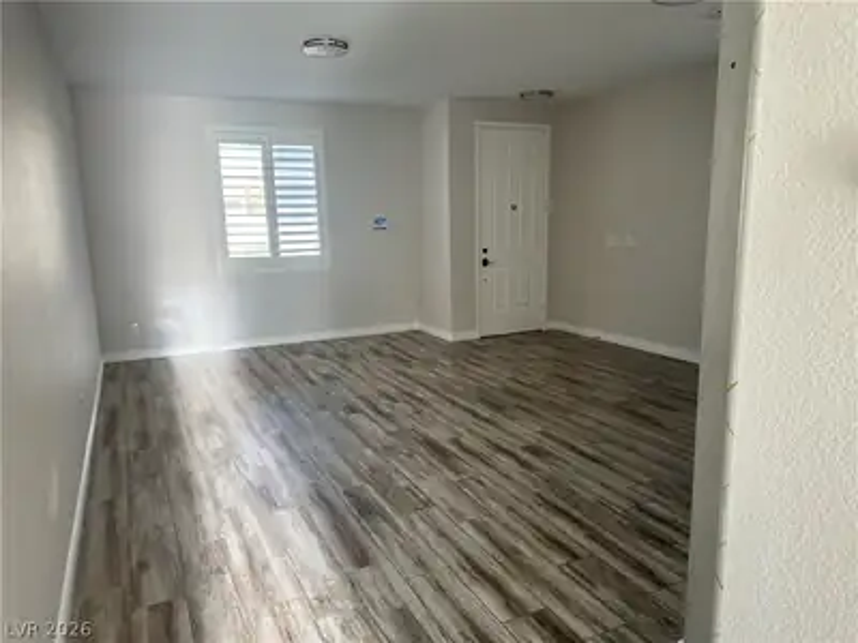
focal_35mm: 24
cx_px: 429
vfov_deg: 56.8
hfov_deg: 71.6
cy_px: 322
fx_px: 595
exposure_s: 1/121
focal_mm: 6.86
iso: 160
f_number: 1.78
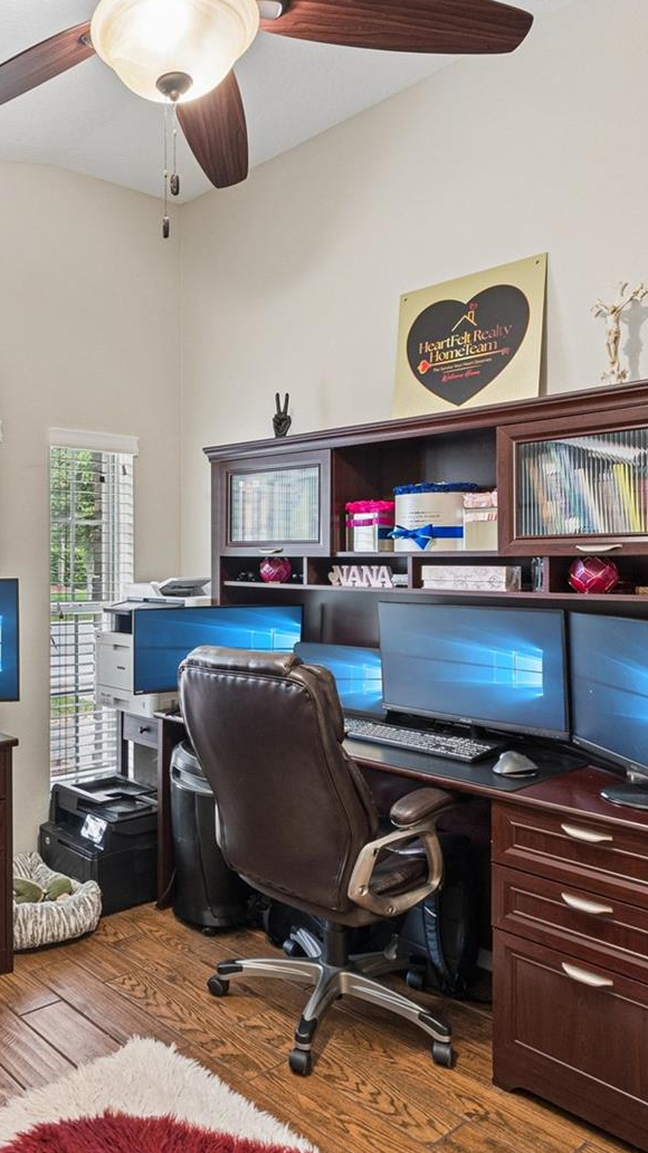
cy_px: 564
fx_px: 795
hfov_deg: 41.4
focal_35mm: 26
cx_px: 86
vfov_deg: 71.9
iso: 1600
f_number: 8
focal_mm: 16
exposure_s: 1/50
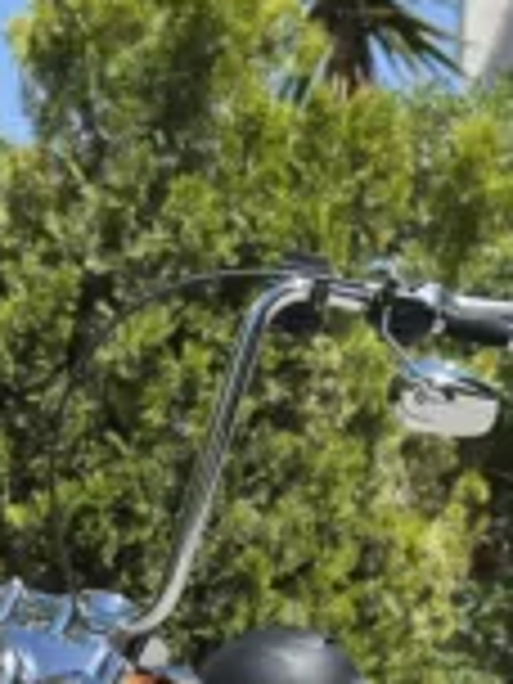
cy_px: 774
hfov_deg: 11.7
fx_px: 2490
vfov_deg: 15.2
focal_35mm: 126
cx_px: 54
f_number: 1.78
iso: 80
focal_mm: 6.86
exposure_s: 1/4016
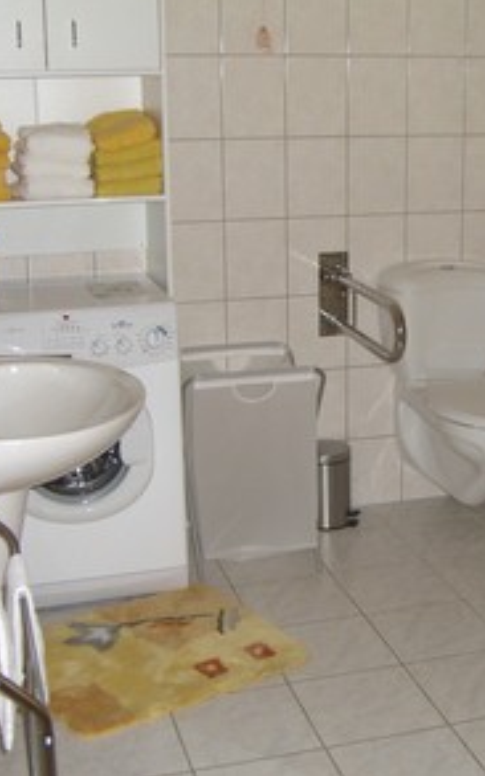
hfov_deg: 23.3
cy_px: 384
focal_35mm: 55
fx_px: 1164
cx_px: 368
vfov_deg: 36.9
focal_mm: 7.9
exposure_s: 1/60
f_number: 2.8
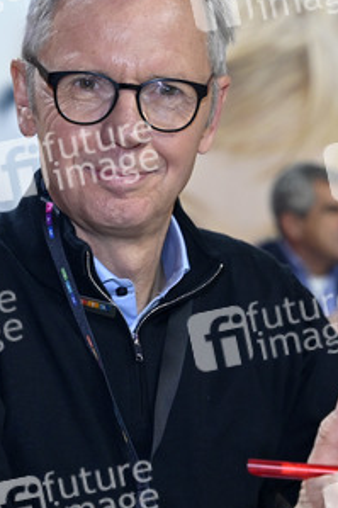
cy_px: 246
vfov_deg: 25.7
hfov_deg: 17.2
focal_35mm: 79
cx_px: 121
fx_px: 1114
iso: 1000
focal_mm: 59
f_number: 4
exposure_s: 1/200
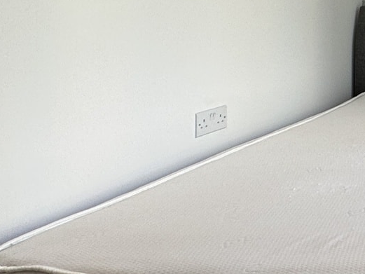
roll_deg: -0.1
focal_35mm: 55
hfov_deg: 22.3
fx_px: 580
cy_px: -16
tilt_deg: +0.5
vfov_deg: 25.0
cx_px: 643
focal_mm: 2.22
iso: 80
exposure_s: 1/100
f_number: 2.2
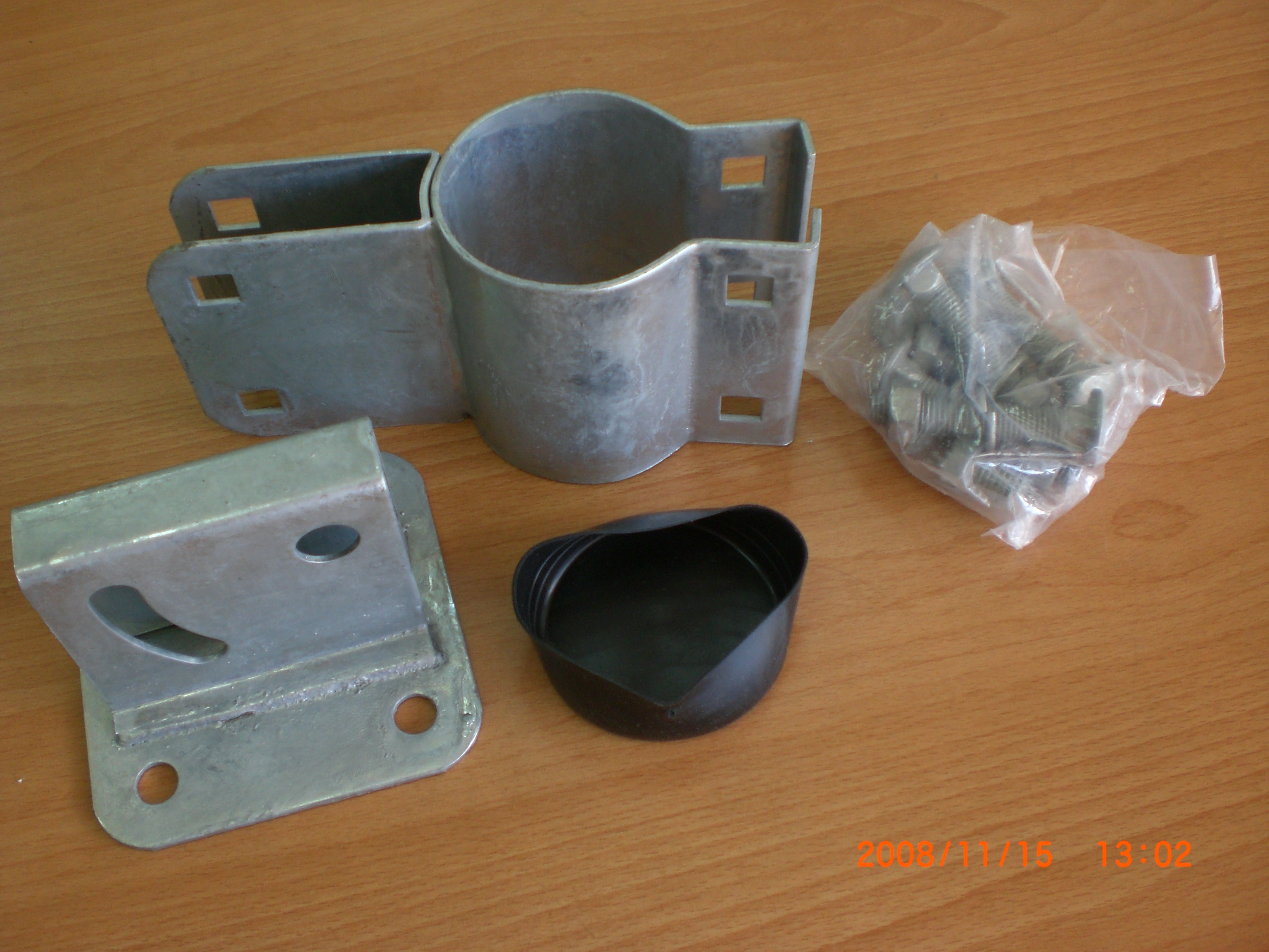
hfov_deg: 49.0
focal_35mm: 38
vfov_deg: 37.7
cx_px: 634
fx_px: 1393
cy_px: 476
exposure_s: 1/80
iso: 100
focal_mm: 6.3
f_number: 3.1
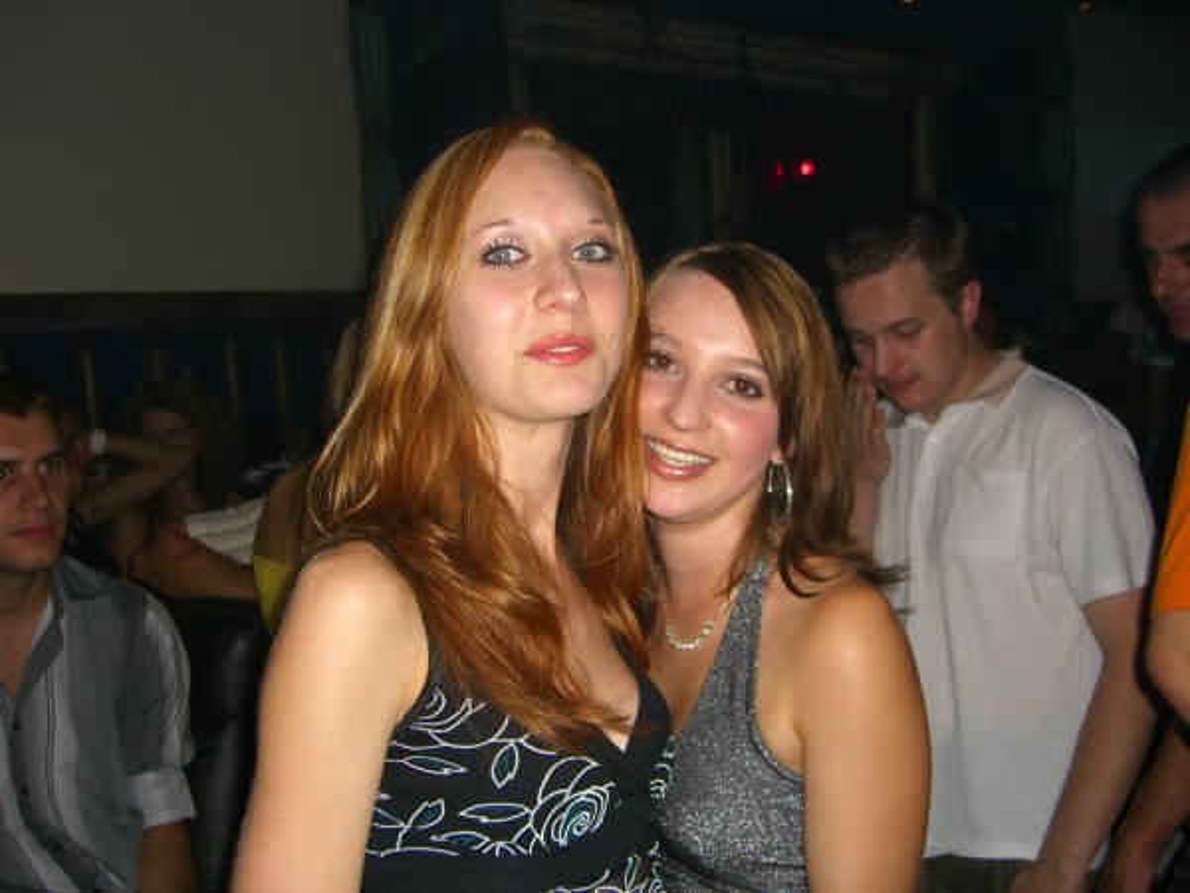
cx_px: 595
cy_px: 446
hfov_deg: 49.0
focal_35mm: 38
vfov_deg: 37.7
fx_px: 1306
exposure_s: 1/60
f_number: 2.8
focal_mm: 7.9
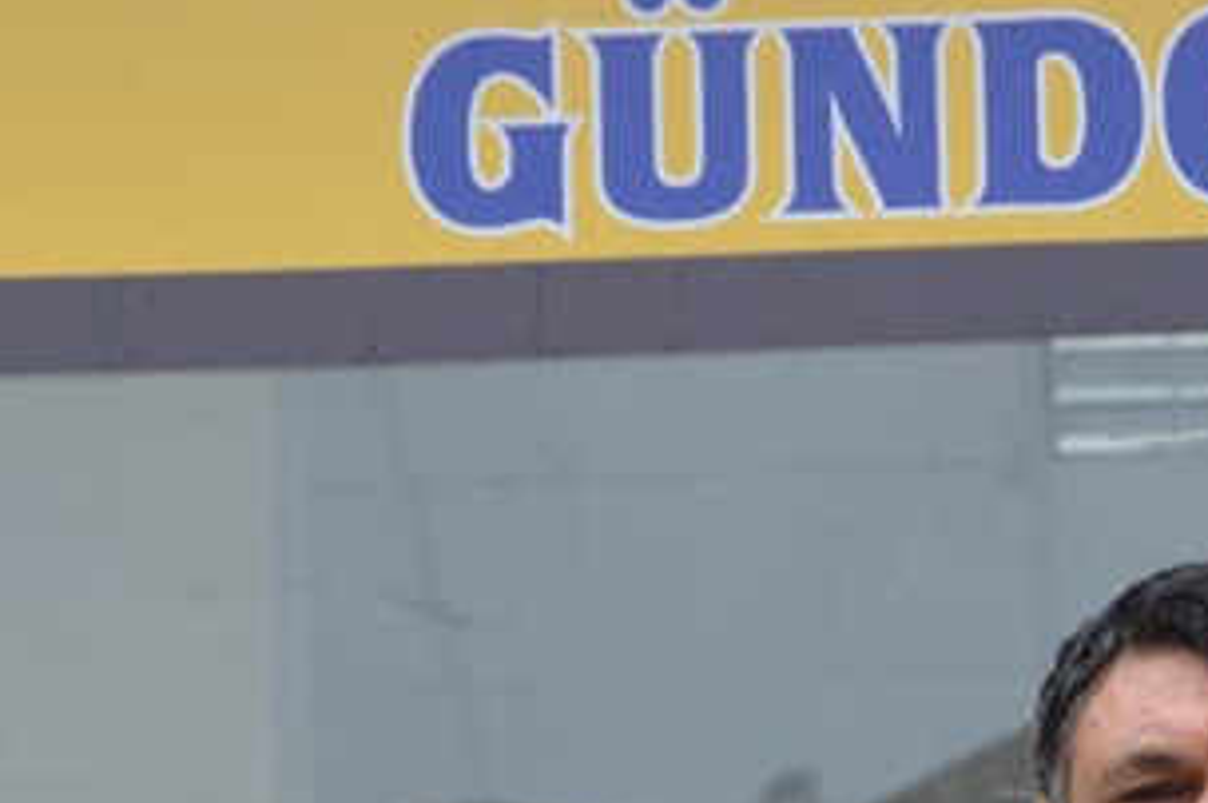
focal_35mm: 271
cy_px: 841
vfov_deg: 5.0
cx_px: 1101
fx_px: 9084
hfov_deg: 7.6
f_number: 5
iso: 400
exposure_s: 1/100
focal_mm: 50
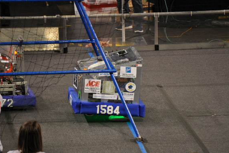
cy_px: 80
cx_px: 113
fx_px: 2016
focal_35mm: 317
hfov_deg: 6.5
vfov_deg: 4.3
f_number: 5.6
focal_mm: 200
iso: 800
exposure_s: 1/125
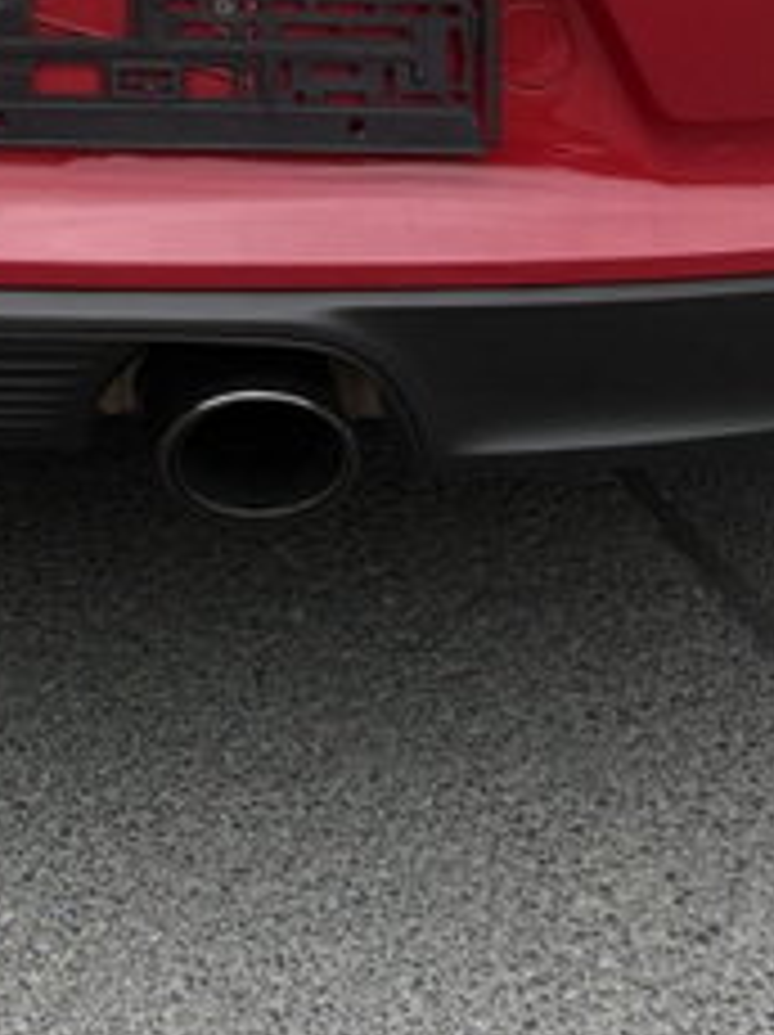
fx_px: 3196
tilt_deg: -5.8
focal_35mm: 107
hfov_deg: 13.4
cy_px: -810
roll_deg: +0.3
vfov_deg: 15.8
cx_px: -212
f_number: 1.78
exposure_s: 1/909
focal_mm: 6.76
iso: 100
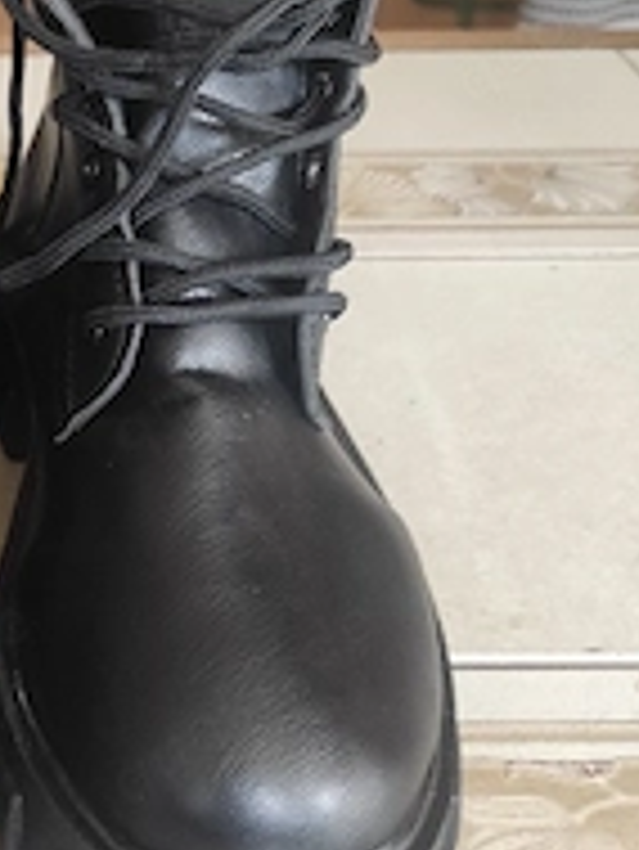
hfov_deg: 26.1
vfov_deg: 36.1
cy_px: 403
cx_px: -4
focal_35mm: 53
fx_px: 1303
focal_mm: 5.43
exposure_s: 1/33
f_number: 1.89
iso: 681
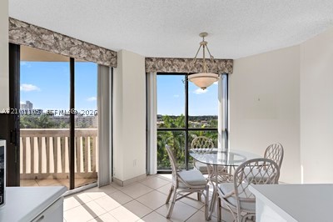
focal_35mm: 17
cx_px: 166
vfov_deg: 70.3
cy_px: 111
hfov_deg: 93.3
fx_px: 157
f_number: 8
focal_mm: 17
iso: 200
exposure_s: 1/250
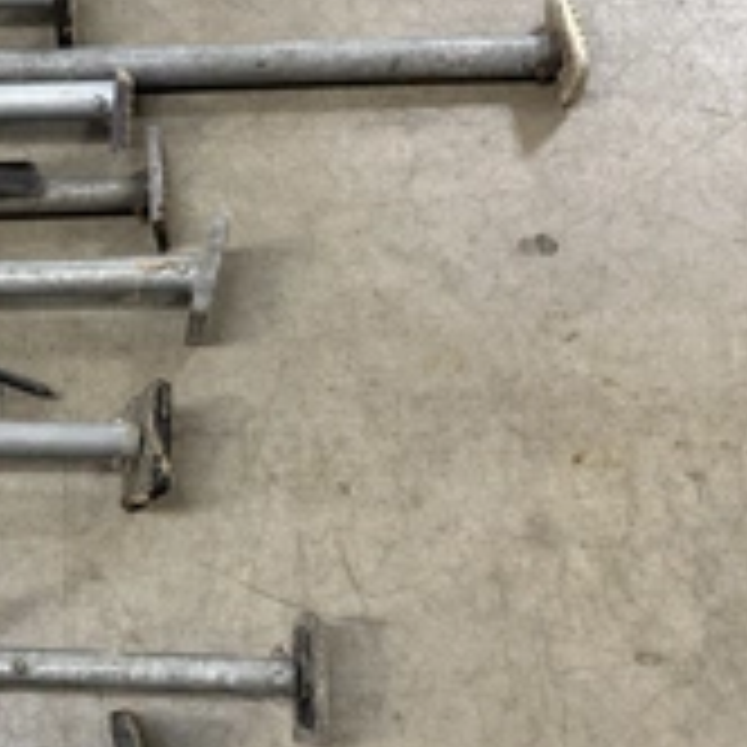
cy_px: 441
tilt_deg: -70.9
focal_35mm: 51
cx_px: 9
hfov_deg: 31.1
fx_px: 1245
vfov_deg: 33.3
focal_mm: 6.76
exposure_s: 1/60
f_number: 1.78
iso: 320
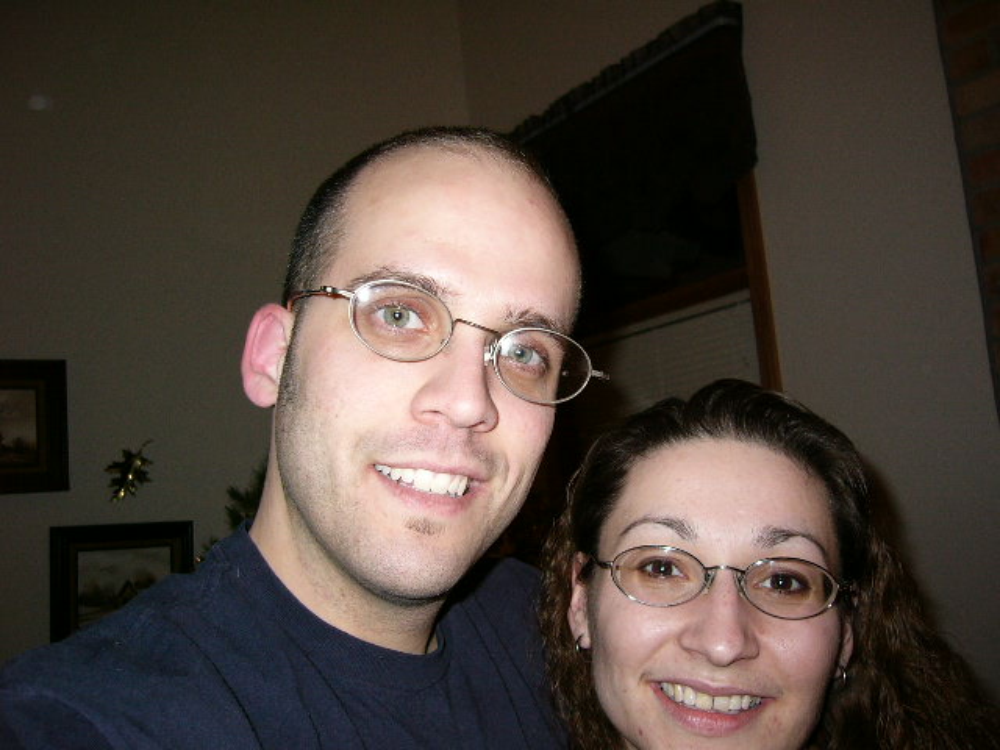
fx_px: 1011
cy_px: 375
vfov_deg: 40.7
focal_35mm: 35
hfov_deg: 52.6
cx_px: 500
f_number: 2.8
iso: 100
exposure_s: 1/60
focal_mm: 5.8
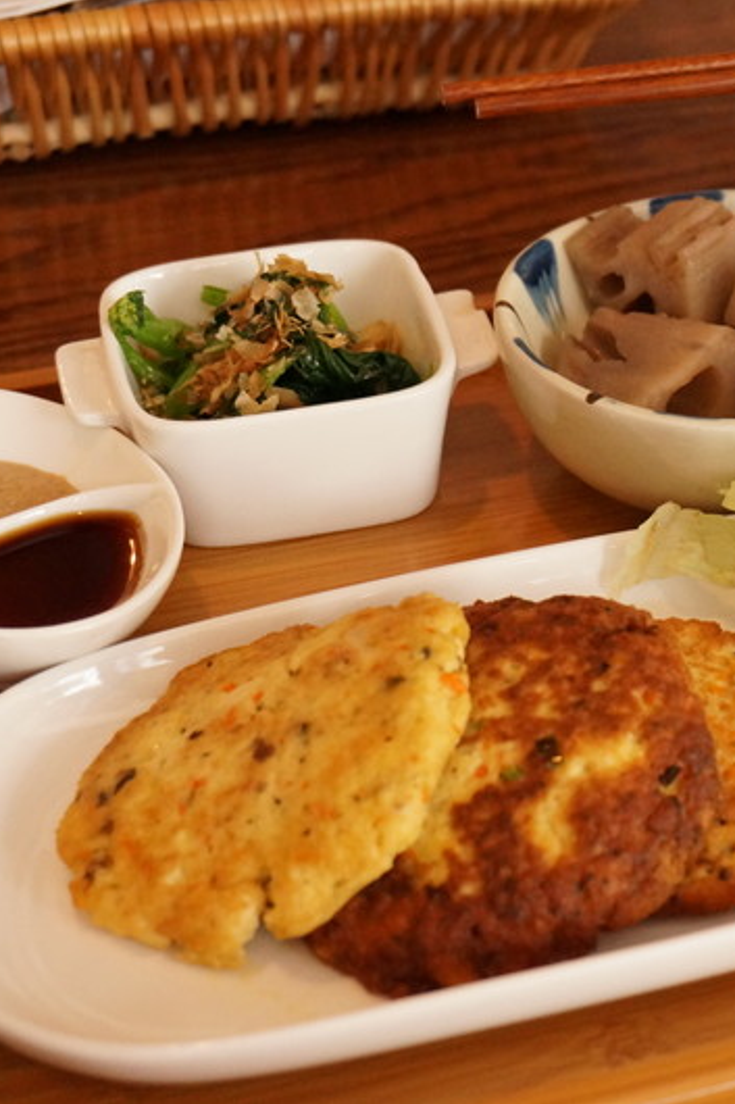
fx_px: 2635
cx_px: 700
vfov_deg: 23.7
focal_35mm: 86
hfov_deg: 15.6
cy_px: 552
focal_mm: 38
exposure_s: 1/60
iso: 3200
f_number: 5.6
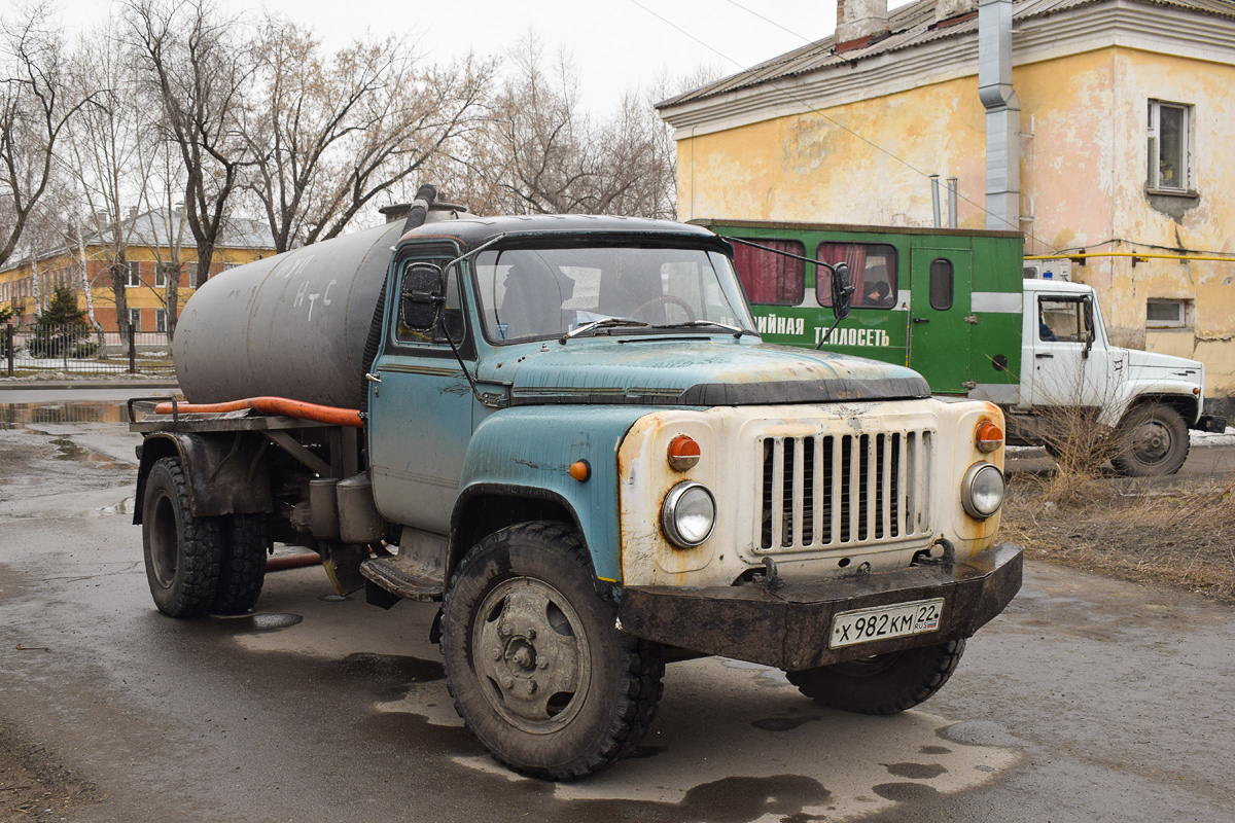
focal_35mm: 36
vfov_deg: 36.9
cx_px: 618
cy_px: 412
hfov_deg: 53.1
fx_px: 1235
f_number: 6.3
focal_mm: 24
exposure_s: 1/160
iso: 400
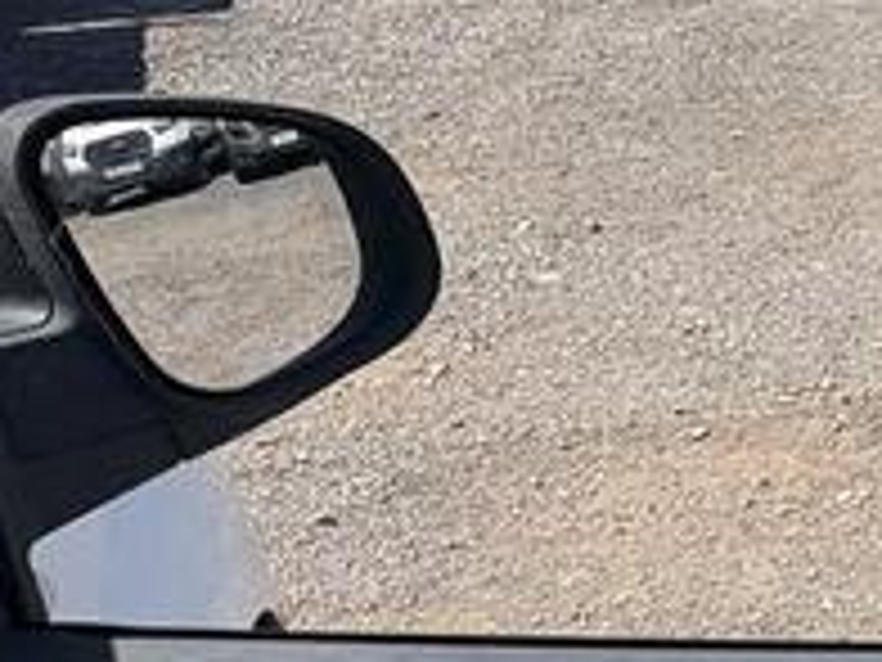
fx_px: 1631
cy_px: 455
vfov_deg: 22.8
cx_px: 1215
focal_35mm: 64
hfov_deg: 25.1
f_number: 2.2
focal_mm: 2.22
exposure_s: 1/1637
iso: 50
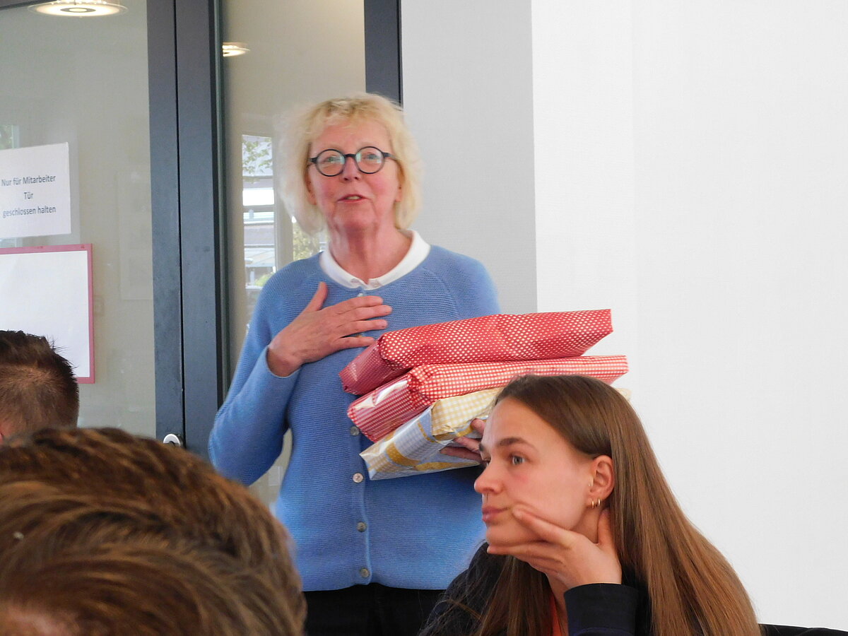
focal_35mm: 80
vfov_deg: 18.4
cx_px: 424
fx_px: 1960
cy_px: 318
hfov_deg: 24.4
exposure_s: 1/30
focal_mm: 14.2
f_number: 4.4
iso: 400
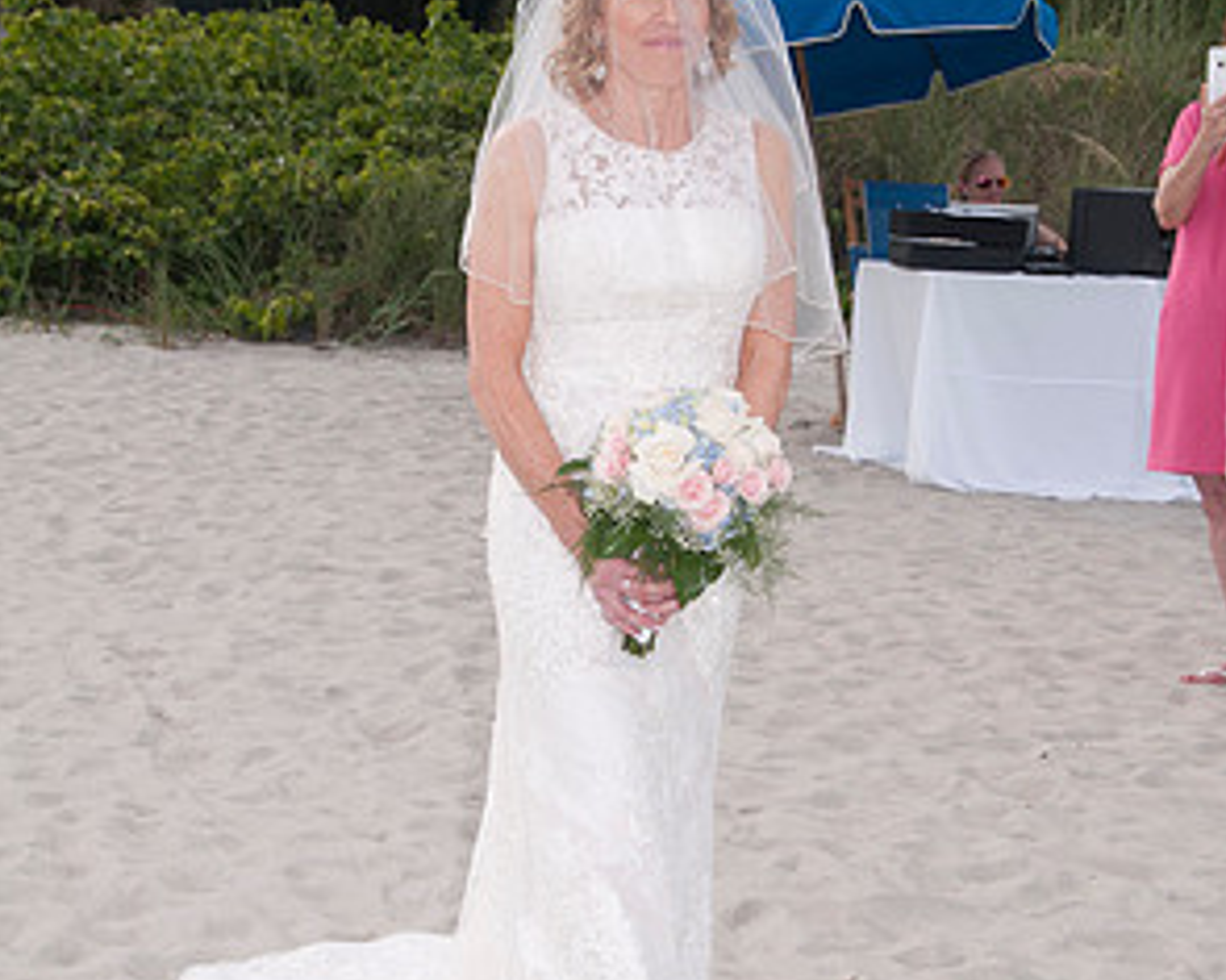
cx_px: 619
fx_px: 3119
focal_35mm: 86
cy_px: 413
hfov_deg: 22.2
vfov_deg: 17.8
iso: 100
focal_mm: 40
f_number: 9
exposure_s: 1/250
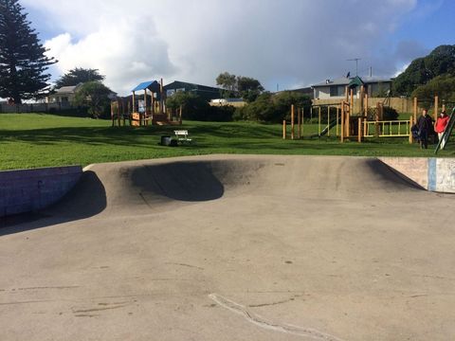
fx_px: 381
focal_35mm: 29
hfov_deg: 61.7
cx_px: 228
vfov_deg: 48.2
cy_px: 170
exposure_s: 1/2564
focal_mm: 4.15
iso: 32
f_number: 2.2
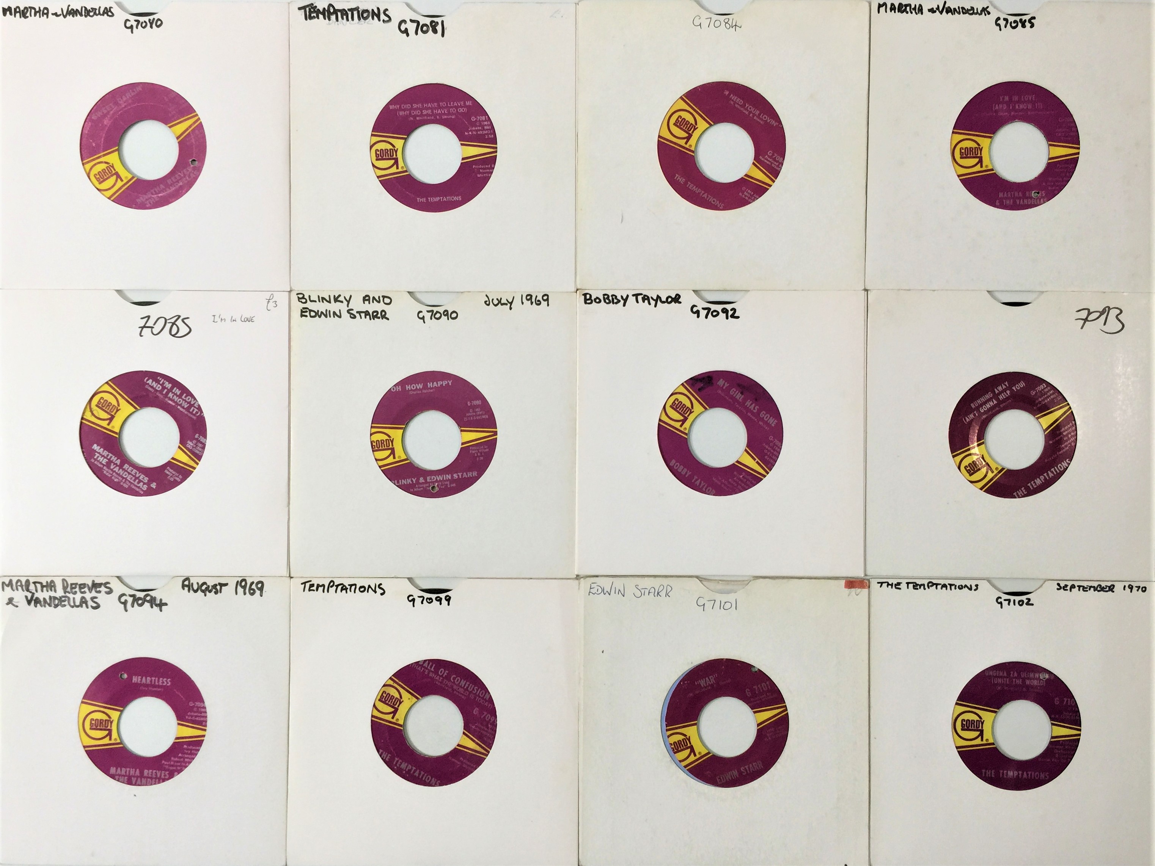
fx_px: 968
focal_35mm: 29
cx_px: 578
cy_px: 433
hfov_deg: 61.7
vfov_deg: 48.2
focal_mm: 4.15
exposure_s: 1/33
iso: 40
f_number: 2.2
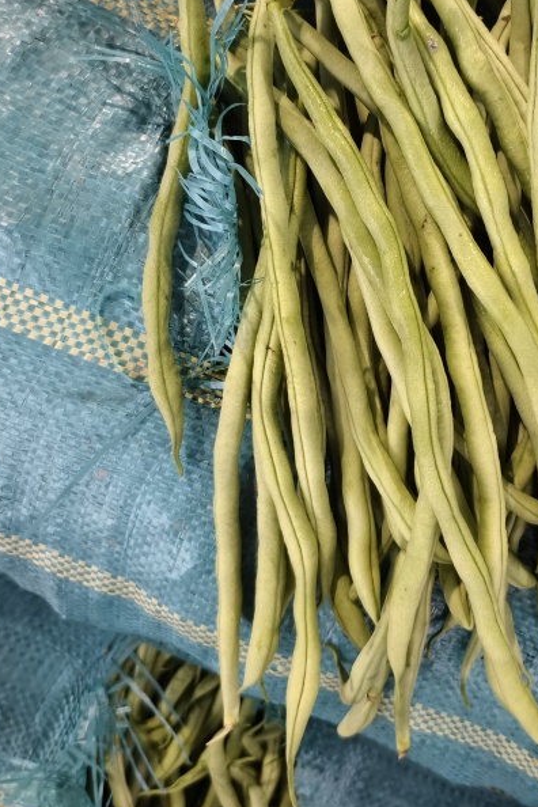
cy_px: 308
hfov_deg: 30.6
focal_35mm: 43
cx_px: 417
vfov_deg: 45.1
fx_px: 964
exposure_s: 1/50
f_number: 1.57
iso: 1314
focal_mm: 5.6
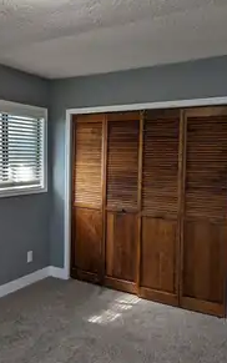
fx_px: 346
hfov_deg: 35.9
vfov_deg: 55.3
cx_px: 72
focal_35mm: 35
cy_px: 178
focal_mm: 6.81
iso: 44
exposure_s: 1/123
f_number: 1.85
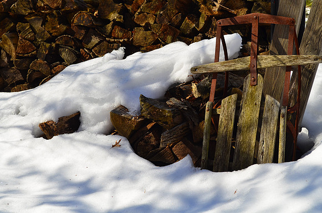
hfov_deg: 24.7
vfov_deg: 16.5
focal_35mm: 82
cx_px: 161
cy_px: 106
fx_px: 736
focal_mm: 55
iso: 100
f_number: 8
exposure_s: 1/250
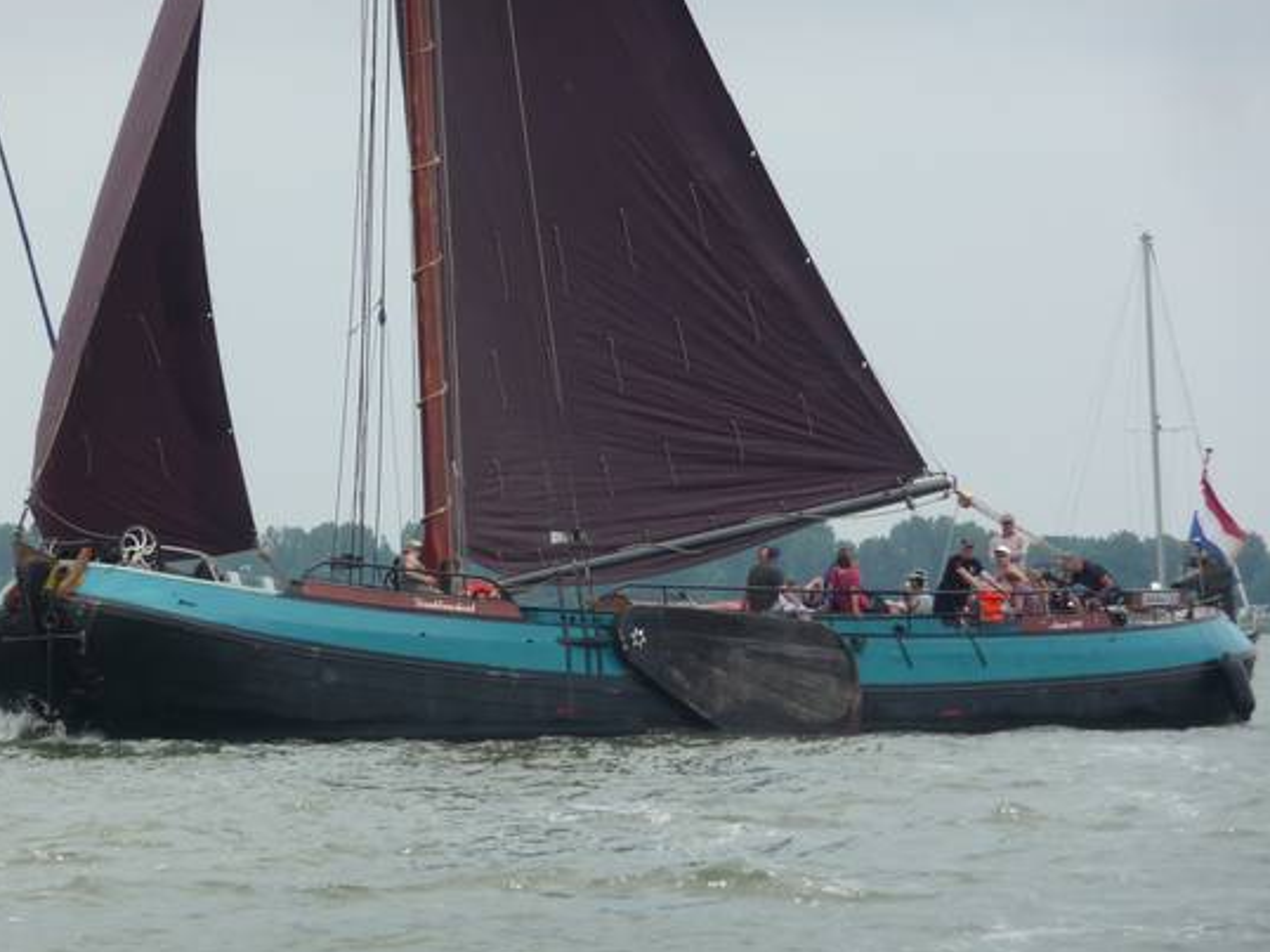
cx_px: 633
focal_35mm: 300
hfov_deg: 6.6
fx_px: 11002
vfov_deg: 5.0
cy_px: 454
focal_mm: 47
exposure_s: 1/320
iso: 100
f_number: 4.9
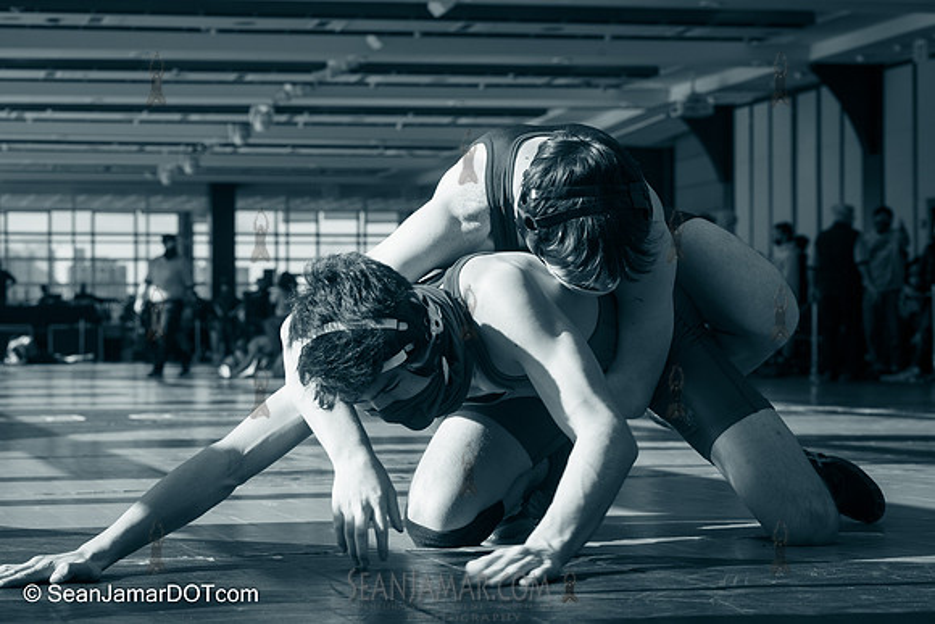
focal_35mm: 85
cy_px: 313
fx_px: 2199
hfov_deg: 24.0
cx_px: 483
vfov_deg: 16.2
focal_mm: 80
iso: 400
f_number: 9
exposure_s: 1/400
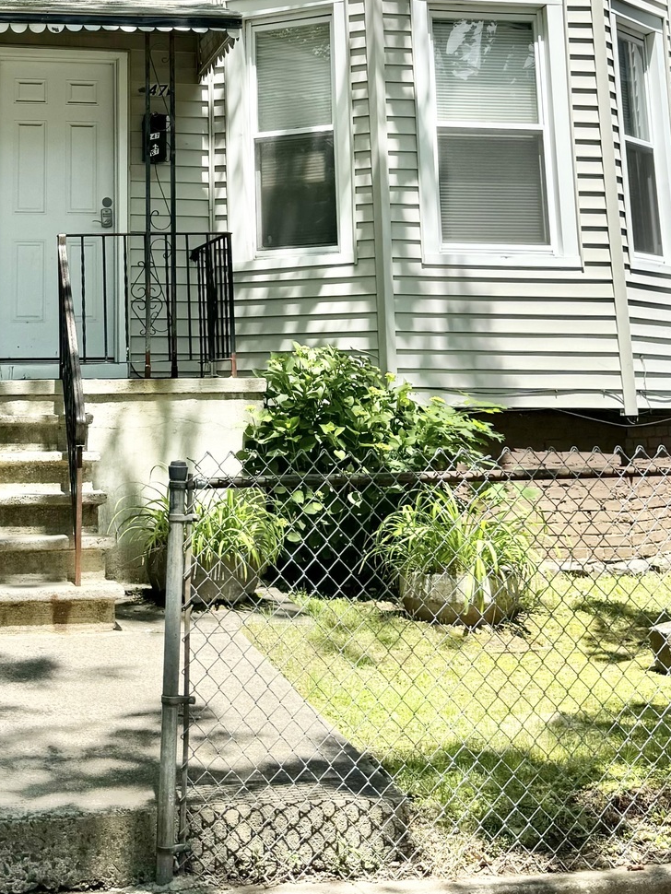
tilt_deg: +10.8
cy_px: 83
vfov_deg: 32.1
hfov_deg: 25.4
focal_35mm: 57
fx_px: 1473
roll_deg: +1.2
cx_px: 169
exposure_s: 1/2959
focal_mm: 6.76
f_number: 1.78
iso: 80
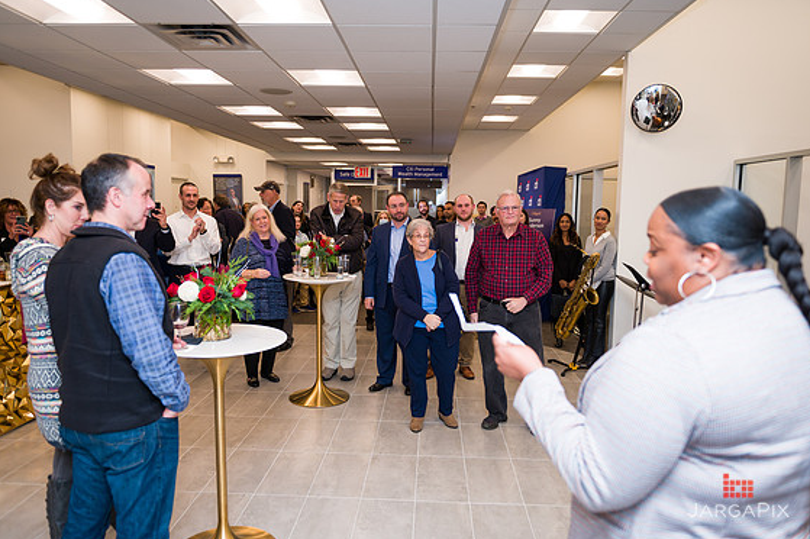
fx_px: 607
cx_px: 406
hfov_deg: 67.4
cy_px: 270
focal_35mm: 27
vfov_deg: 47.9
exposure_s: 1/200
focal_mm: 26
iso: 400
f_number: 3.2
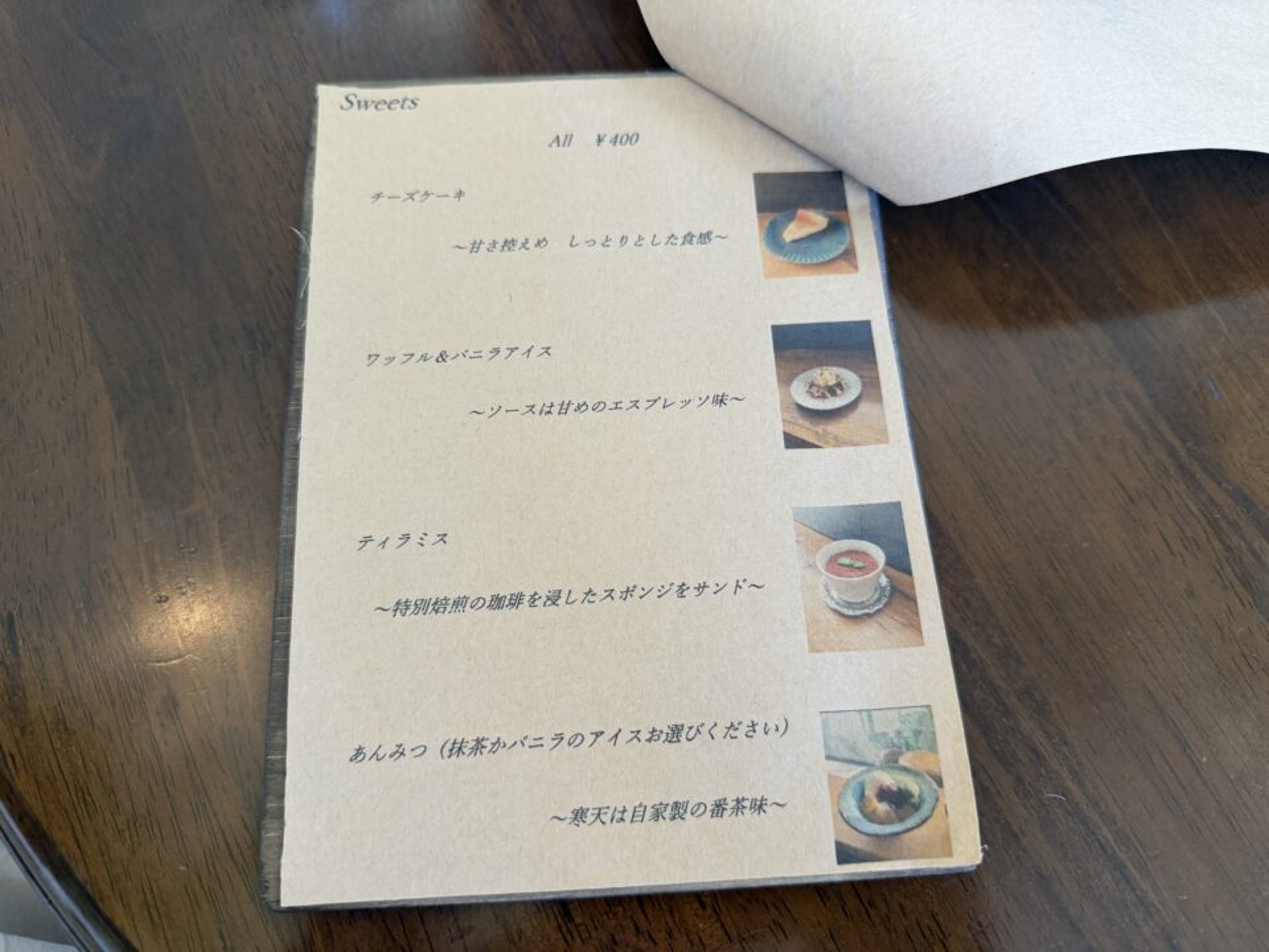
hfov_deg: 71.6
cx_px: 634
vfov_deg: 56.8
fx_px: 880
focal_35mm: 24
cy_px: 476
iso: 250
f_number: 1.78
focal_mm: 6.76
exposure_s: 1/120
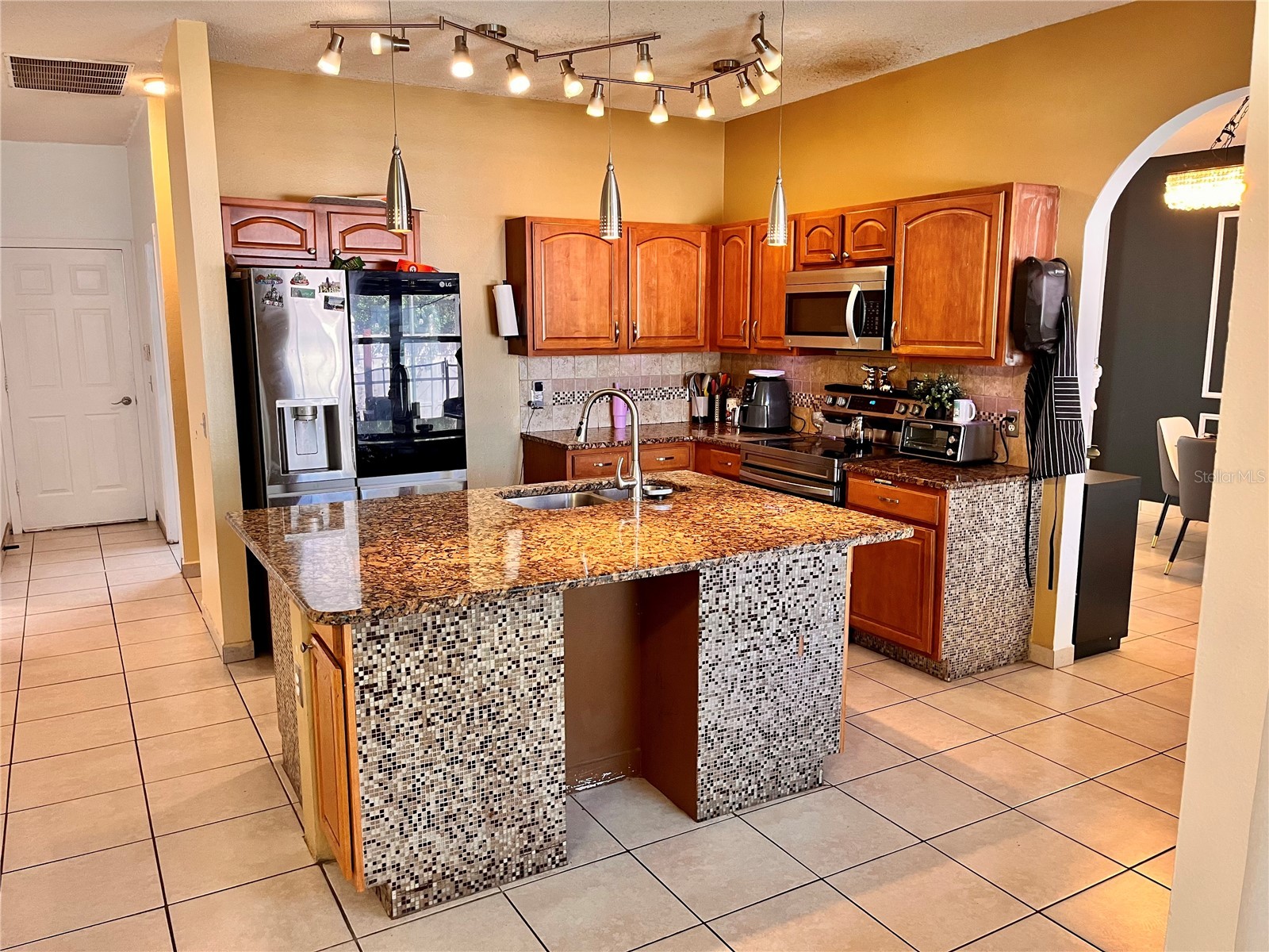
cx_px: 634
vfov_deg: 53.1
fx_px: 953
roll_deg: +0.4
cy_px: 476
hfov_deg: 67.3
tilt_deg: -10.1
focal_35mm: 26
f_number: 1.6
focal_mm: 5.1
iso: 160
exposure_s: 1/60
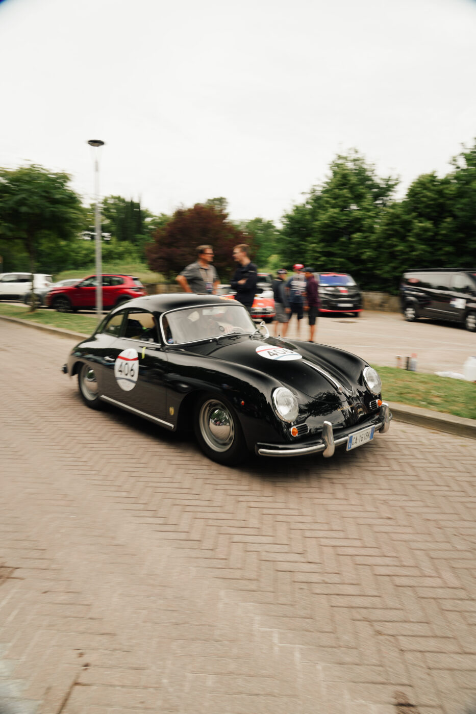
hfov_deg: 53.1
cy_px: 357
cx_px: 238
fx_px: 476
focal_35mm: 24
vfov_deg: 73.8
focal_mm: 24
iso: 100
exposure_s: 1/40
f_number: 5.6
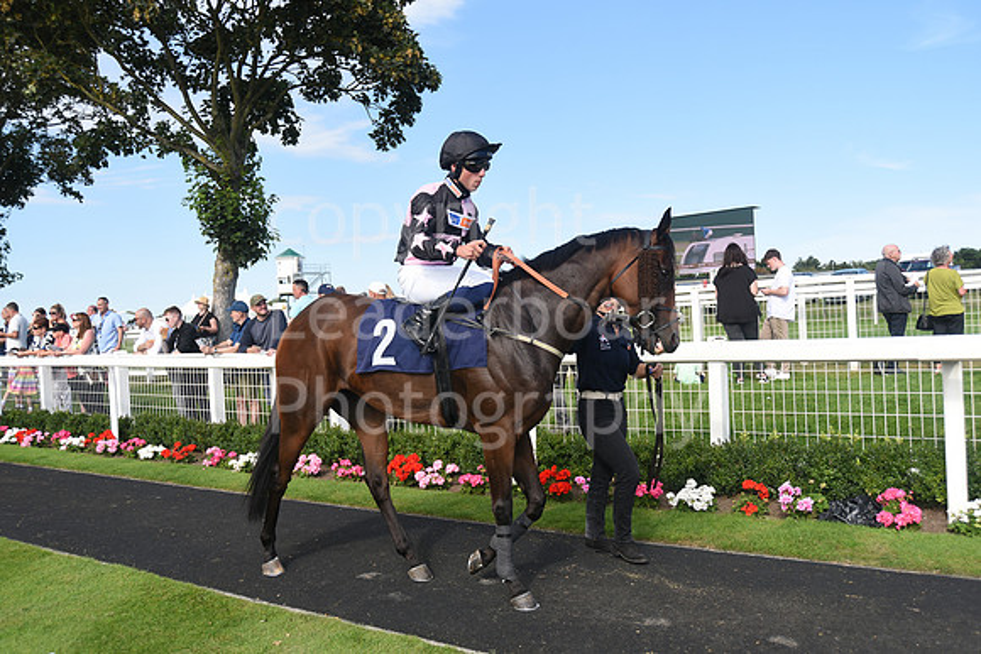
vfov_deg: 41.1
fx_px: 872
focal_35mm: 32
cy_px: 327
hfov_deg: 58.7
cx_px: 490
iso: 320
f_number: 5.6
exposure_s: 1/1000
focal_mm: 32
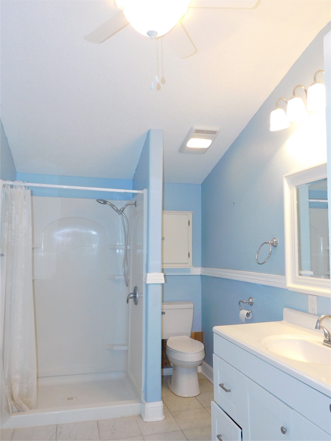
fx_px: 357
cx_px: 166
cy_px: 220
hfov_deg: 49.7
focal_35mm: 28
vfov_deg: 63.4
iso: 200
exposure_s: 1/30
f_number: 3.2
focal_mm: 4.9
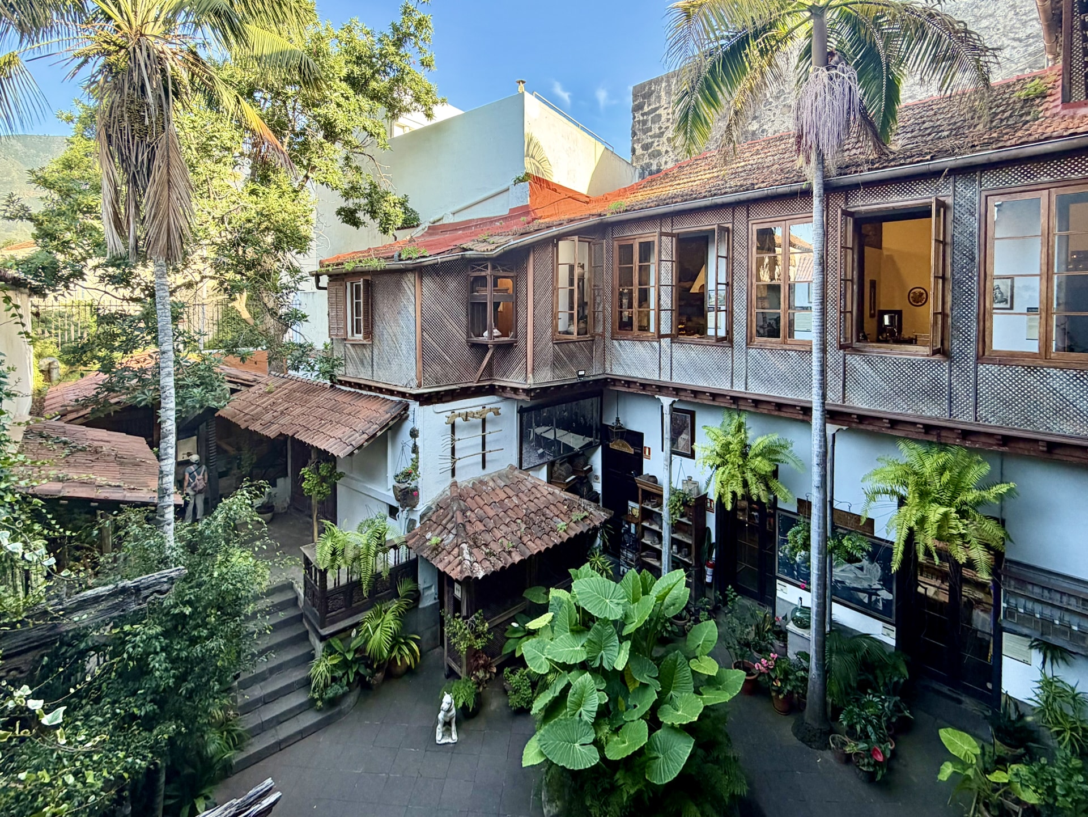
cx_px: 544
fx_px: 440
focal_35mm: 14
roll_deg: +0.3
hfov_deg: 102.0
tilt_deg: -13.0
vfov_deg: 85.7
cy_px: 408
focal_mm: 2.22
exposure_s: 1/121
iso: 100
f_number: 2.2
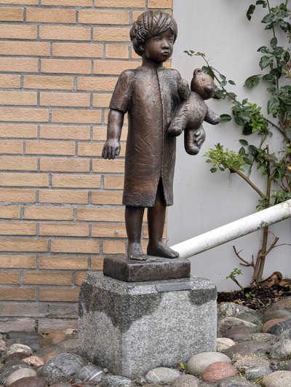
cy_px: 194
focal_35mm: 110
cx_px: 146
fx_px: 1230
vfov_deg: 17.9
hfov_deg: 13.5
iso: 233
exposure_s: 1/232
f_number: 2.8
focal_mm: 17.91
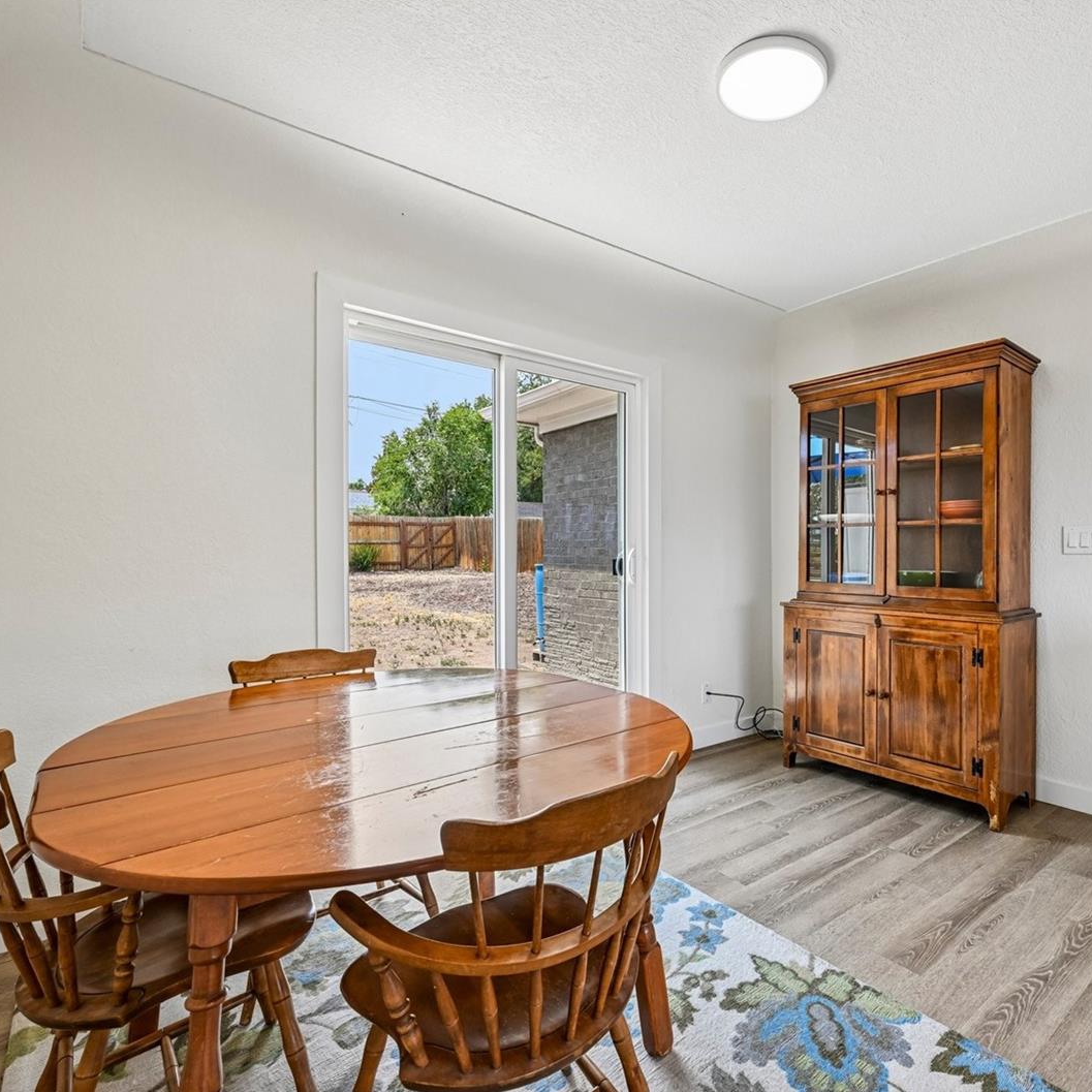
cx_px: 674
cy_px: 543
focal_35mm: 18
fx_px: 642
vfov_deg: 80.7
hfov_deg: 79.4
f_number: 10
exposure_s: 1/15
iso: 160
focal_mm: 14
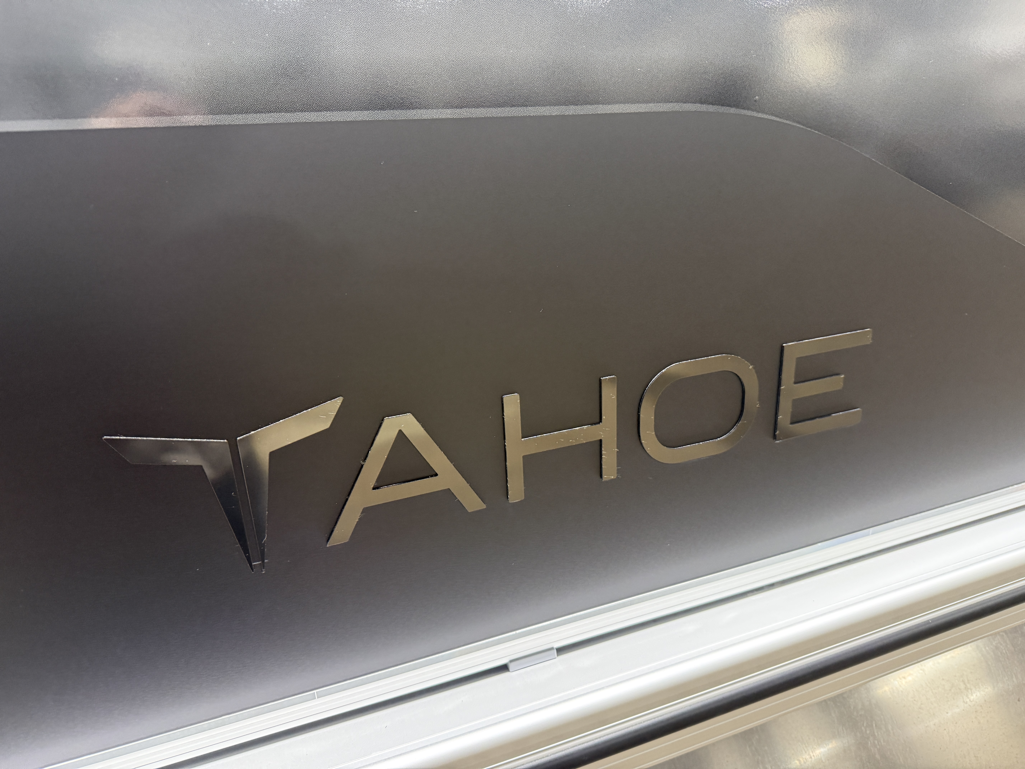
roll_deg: +4.0
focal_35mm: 24
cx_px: 512
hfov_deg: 71.6
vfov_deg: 56.8
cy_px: 384
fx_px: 711
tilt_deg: -20.1
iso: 400
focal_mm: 6.76
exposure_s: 1/60
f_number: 1.78
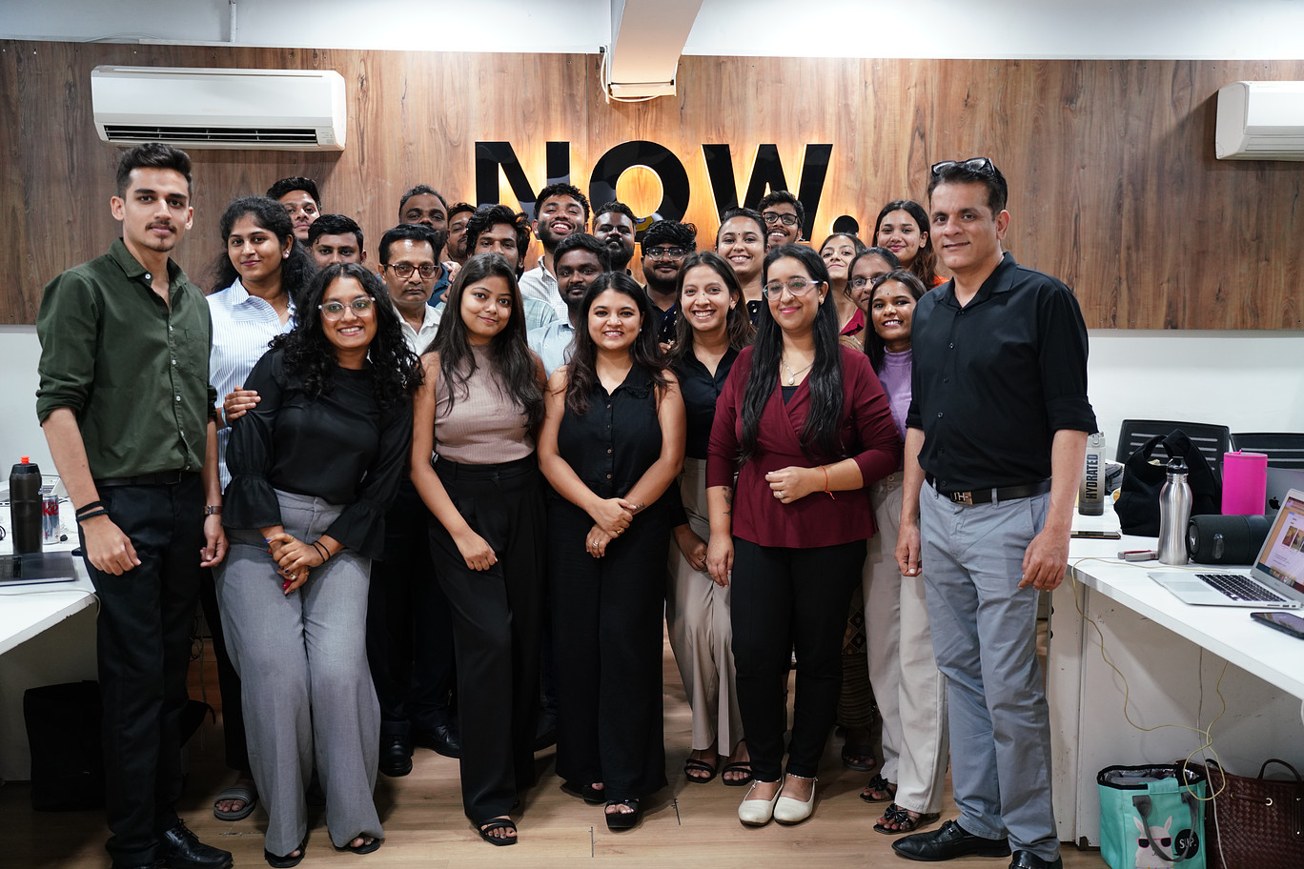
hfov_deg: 55.8
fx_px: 1231
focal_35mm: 34
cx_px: 652
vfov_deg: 38.9
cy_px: 434
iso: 1600
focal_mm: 34
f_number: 2.8
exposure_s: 1/80
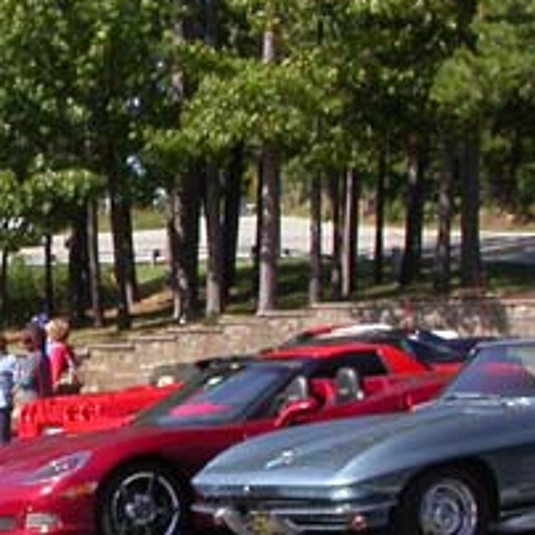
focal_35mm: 133
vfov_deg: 13.1
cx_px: -177
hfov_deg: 12.7
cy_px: 416
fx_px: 2326
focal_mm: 7.85
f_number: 6.7
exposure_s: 1/218
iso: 100
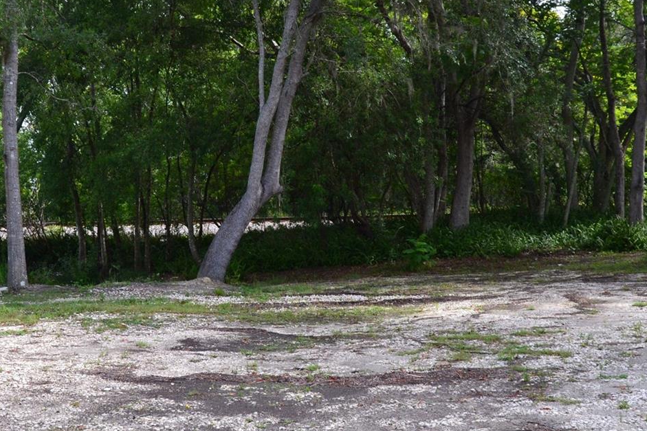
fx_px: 916
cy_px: 220
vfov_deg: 26.5
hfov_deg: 38.8
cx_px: 274
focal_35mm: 51
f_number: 9
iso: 400
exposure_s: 1/160
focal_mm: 20
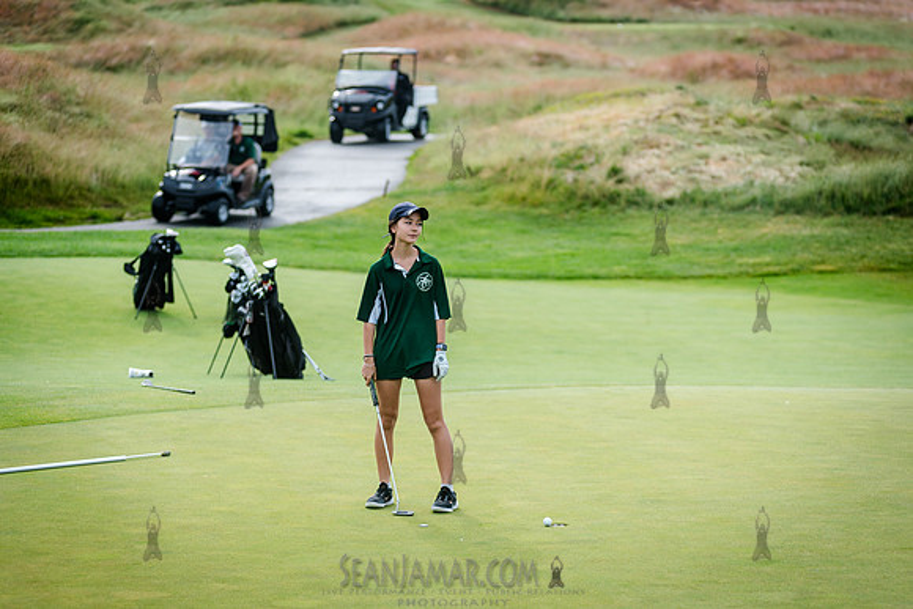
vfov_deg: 10.2
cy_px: 304
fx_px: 3424
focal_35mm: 135
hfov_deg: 15.2
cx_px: 456
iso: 125
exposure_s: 1/640
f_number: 3.5
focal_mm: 135
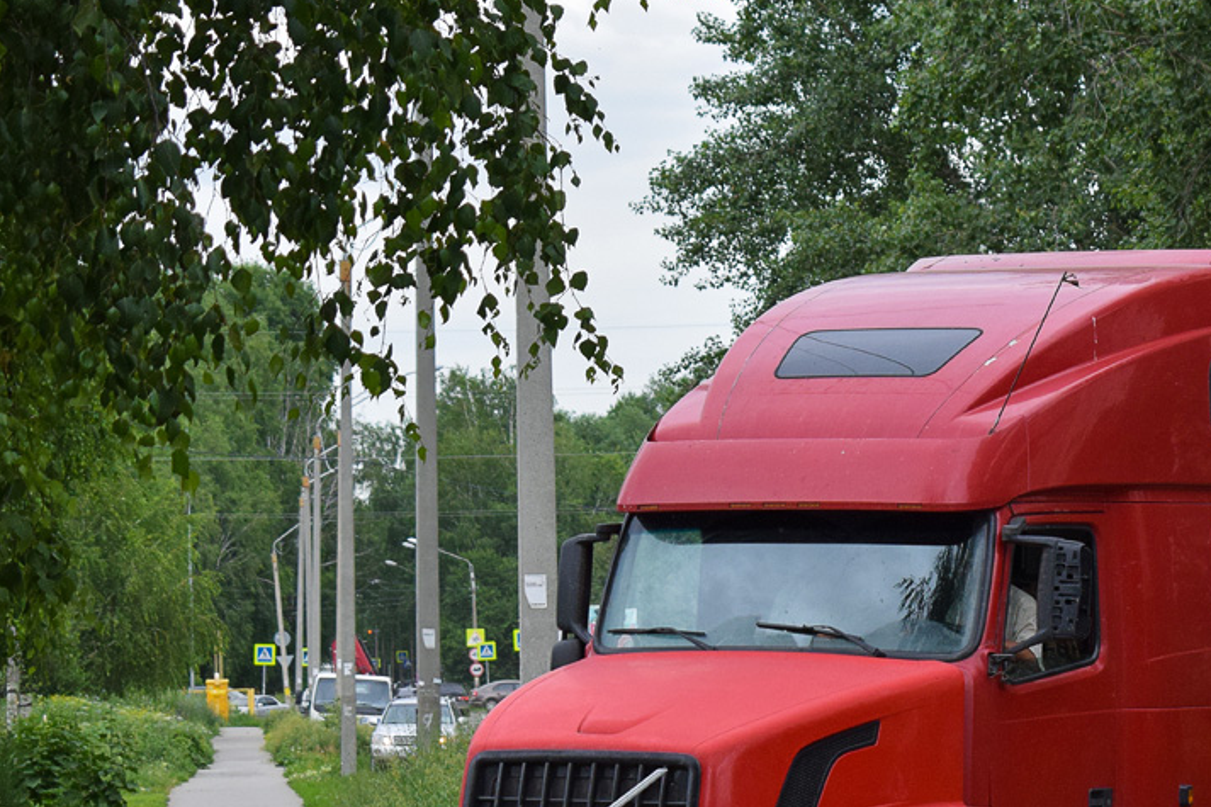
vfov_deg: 9.9
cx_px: 977
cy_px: 562
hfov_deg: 14.7
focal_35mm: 139
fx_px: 4669
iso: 800
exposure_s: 1/1000
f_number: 6.3
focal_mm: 55
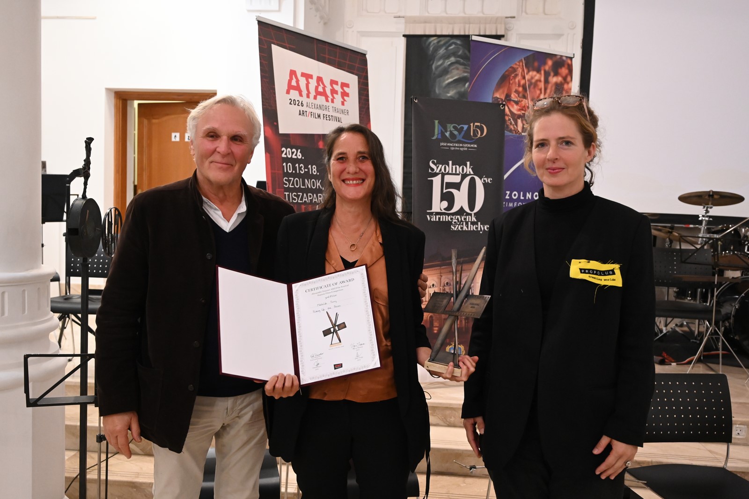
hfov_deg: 56.5
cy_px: 250
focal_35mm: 34
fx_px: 697
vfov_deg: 39.4
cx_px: 374
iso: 6400
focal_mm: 33.5
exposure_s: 1/125
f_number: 4
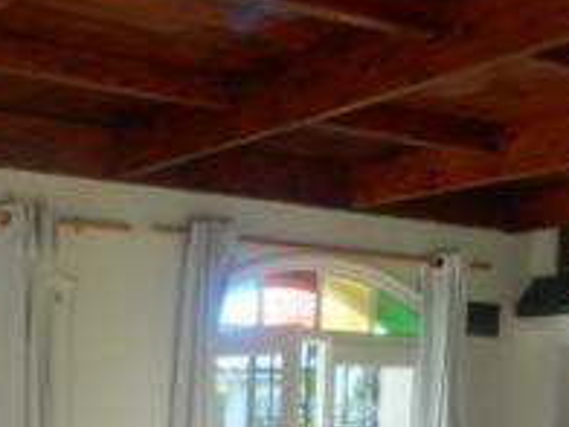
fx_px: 937
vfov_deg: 24.2
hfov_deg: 30.6
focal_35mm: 57
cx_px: -38
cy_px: 453
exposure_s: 1/50
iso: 80
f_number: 3.7
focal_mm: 4.5
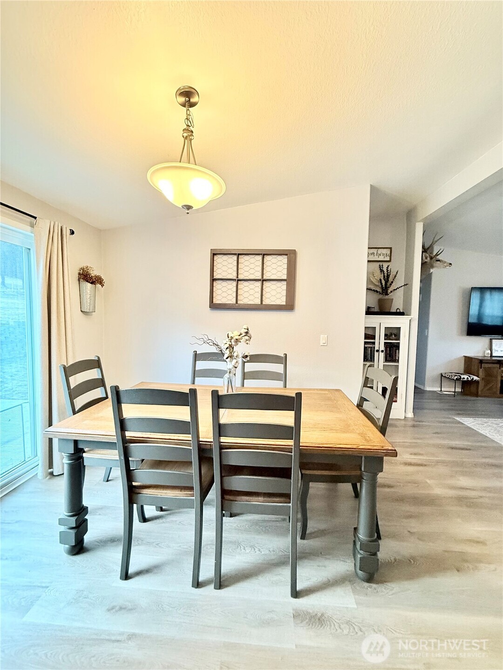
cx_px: 252
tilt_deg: -3.1
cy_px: 335
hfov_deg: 85.7
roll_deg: -1.4
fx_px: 271
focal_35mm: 14
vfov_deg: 102.1
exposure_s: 1/60
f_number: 2.2
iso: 500
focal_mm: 2.22
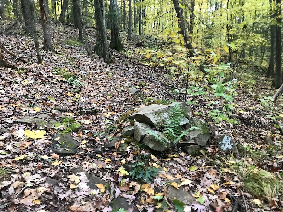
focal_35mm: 28
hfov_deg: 63.4
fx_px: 229
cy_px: 106
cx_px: 142
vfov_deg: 49.7
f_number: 1.8
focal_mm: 3.99
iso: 32
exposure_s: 1/30
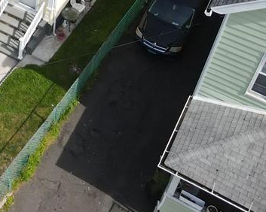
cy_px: -47
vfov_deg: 20.8
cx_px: -34
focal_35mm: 68
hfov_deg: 25.6
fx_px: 535
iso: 100
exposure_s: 1/640
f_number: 2.8
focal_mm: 4.5
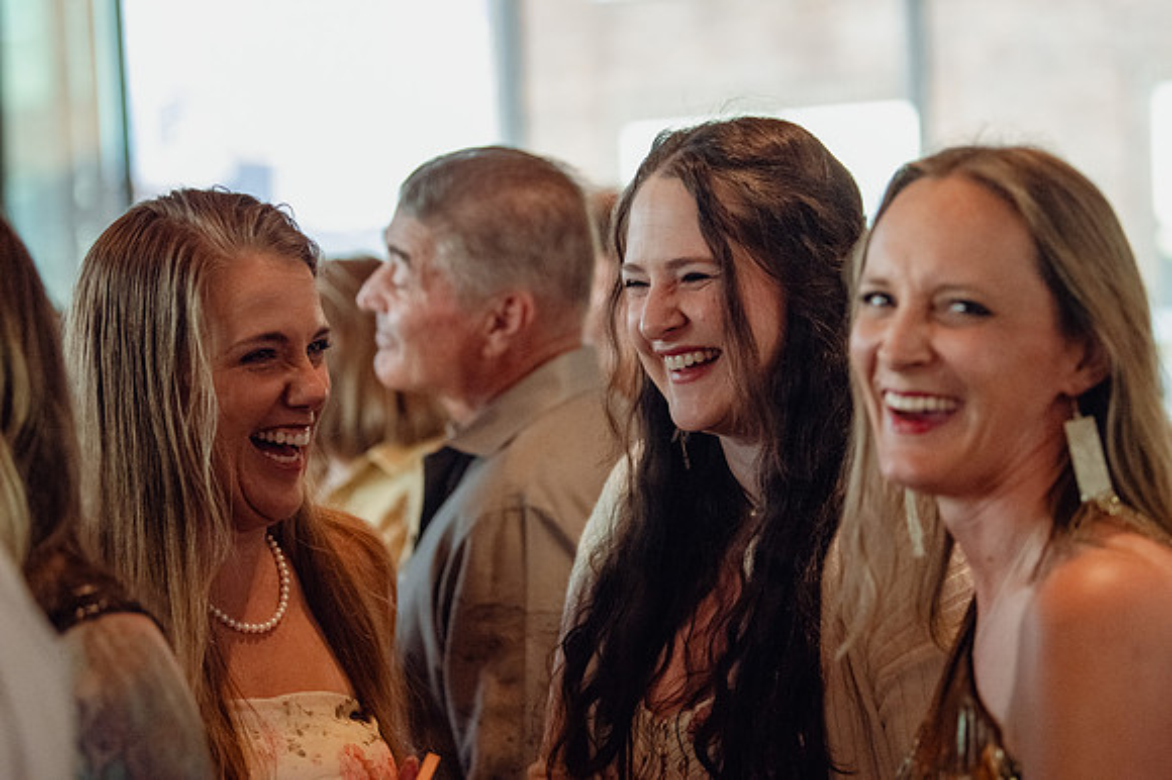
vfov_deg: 12.7
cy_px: 390
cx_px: 586
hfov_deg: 18.9
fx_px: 3514
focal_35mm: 108
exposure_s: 1/250
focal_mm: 90
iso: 6400
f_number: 2.8
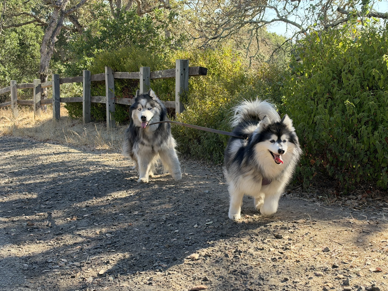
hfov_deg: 39.7
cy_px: 146
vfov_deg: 30.3
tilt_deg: -10.0
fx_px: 538
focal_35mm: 48
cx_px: 194
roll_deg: -0.8
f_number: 1.8
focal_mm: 6.93
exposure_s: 1/612
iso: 100
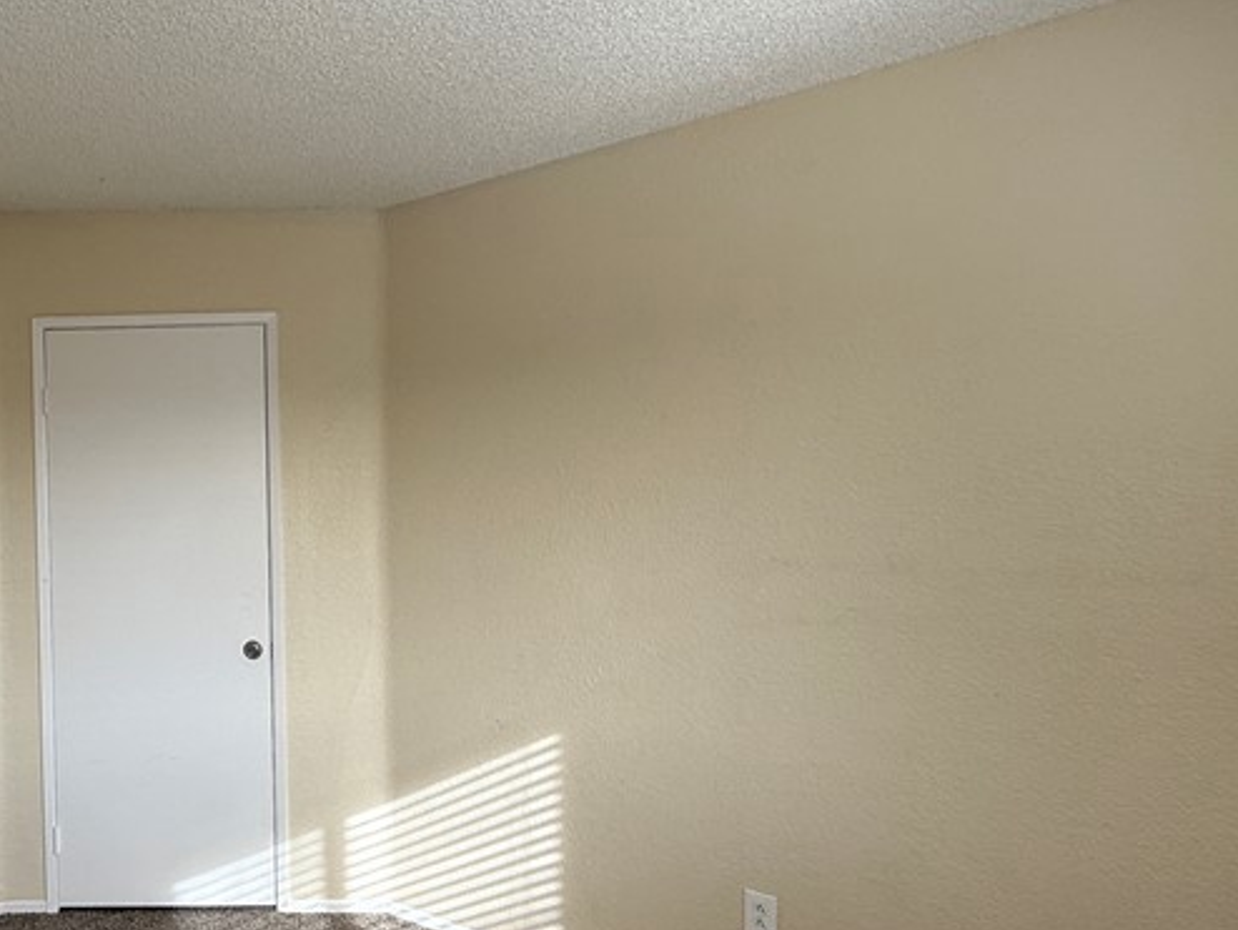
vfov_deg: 48.2
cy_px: 519
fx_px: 1038
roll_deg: +0.6
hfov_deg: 57.3
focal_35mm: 29
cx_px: 256
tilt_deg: +0.3
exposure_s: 1/108
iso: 40
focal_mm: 2.22
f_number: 2.2
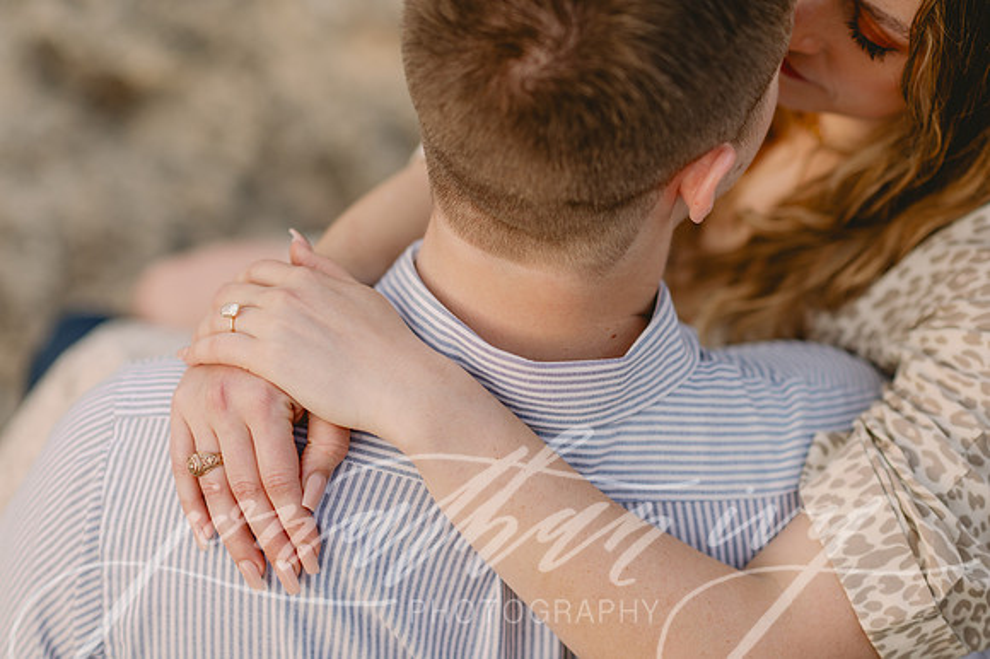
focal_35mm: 85
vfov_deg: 16.1
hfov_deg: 23.9
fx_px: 2336
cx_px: 495
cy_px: 330
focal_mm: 85
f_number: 2
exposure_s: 1/640
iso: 100
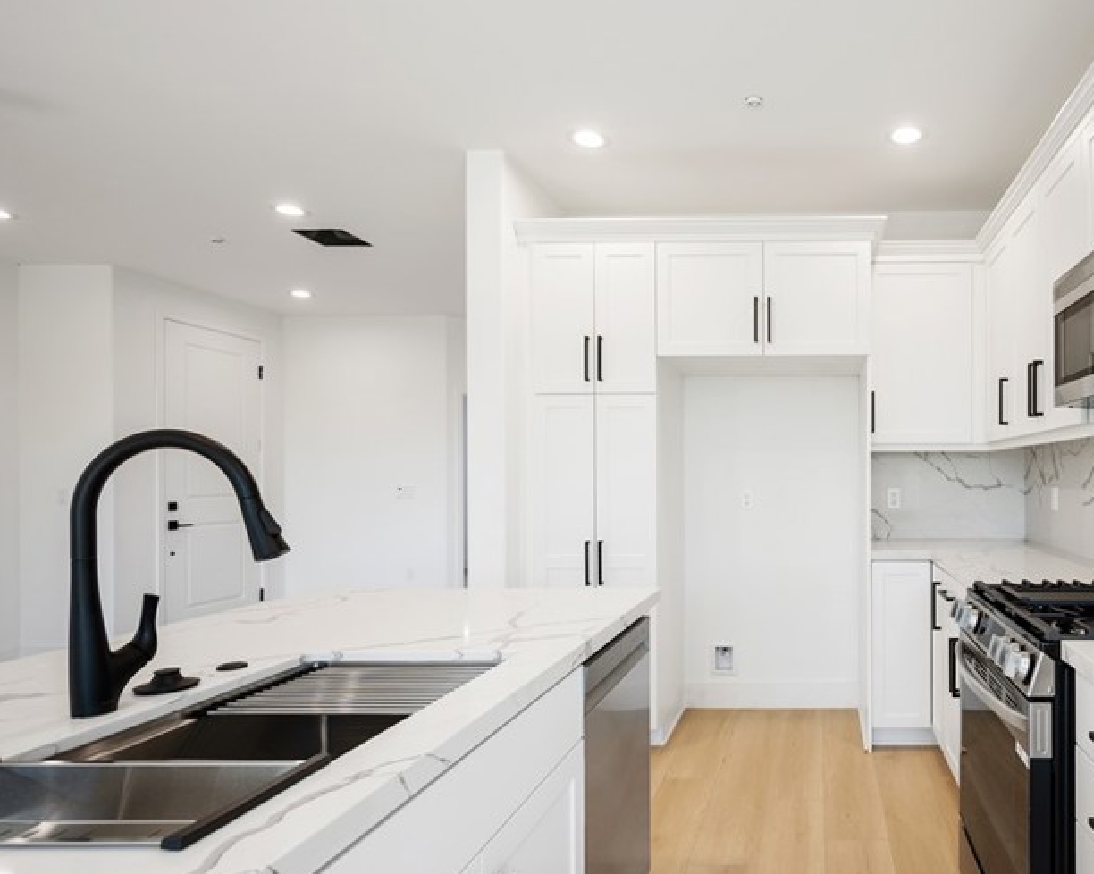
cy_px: 478
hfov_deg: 70.6
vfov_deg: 63.0
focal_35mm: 22
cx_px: 804
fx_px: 712
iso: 125
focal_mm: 14
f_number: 8
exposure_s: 1/25
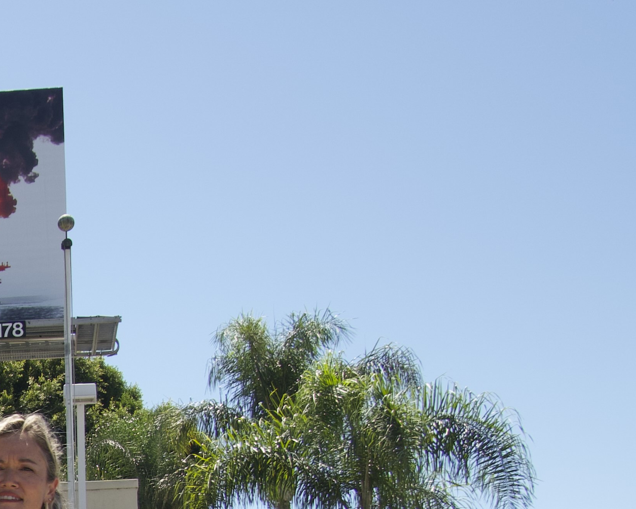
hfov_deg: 16.5
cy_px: 702
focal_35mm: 106
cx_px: -314
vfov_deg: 13.9
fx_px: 1995
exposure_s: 1/800
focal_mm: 12.51
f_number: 3.5
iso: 100
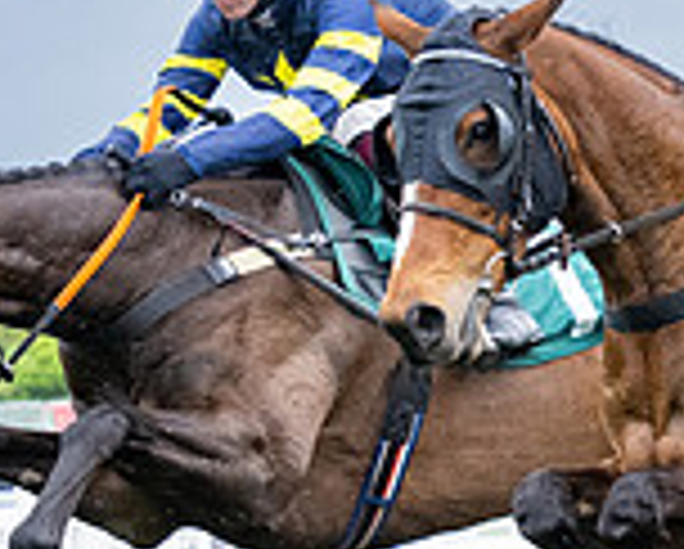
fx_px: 8007
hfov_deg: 4.8
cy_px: 540
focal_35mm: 395
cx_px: 1245
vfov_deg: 3.9
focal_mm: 70
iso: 2000
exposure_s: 1/1000
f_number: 5
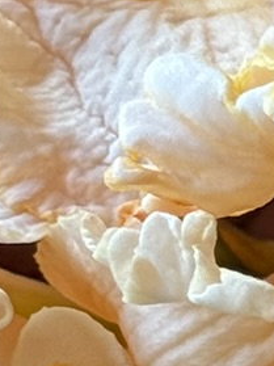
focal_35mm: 352
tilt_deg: -57.4
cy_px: 251
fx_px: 3718
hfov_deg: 4.2
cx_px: 536
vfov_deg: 5.6
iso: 64
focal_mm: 6.76
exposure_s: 1/120
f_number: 1.78
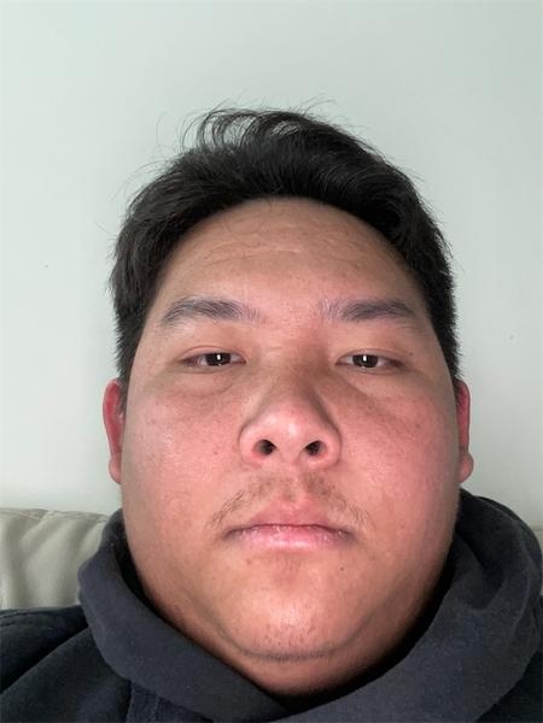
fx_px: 627
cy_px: 362
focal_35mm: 30
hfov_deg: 46.8
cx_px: 272
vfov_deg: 60.0
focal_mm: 2.71
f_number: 2.2
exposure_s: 1/24
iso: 200
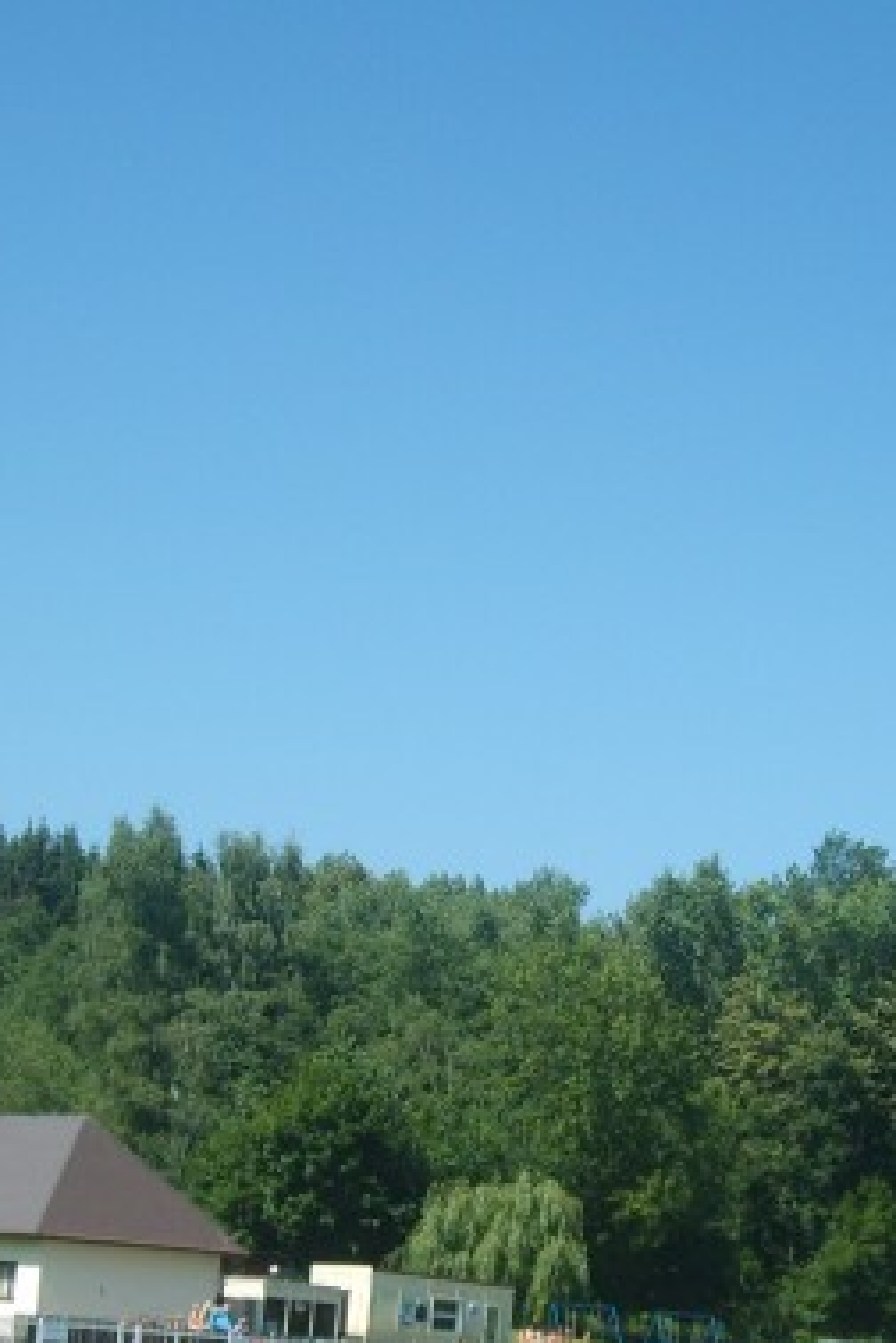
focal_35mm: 77
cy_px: 949
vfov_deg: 26.1
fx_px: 2874
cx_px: 512
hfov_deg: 17.7
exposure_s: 1/180
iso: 50
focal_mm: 5.8
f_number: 7.1
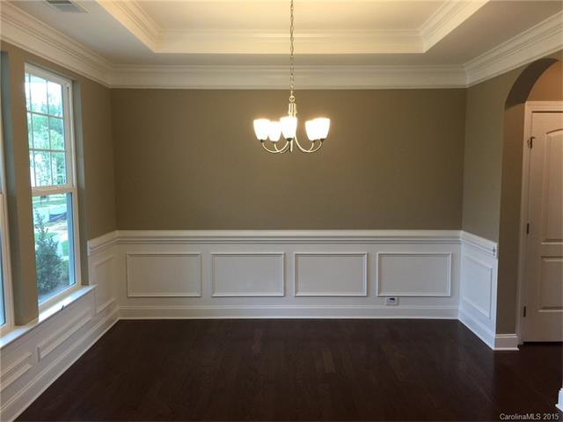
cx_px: 282
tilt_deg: -4.7
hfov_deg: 61.7
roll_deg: -0.2
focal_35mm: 29
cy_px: 211
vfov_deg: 48.2
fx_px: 472
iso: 50
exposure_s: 1/30
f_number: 2.2
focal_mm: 4.15
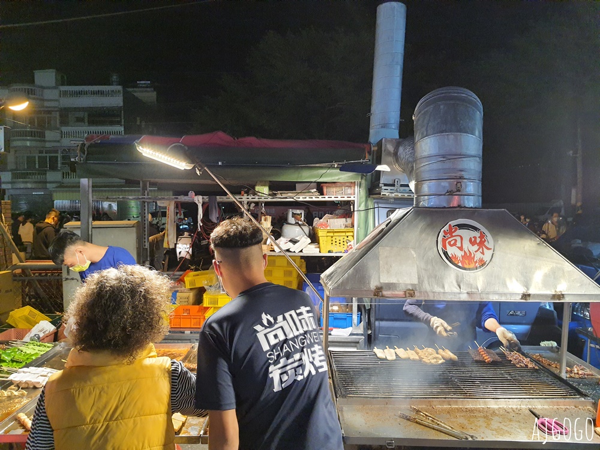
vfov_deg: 53.1
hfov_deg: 67.3
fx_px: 451
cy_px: 225
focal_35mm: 26
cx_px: 300
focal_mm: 4.32
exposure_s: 1/120
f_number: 1.7
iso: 400
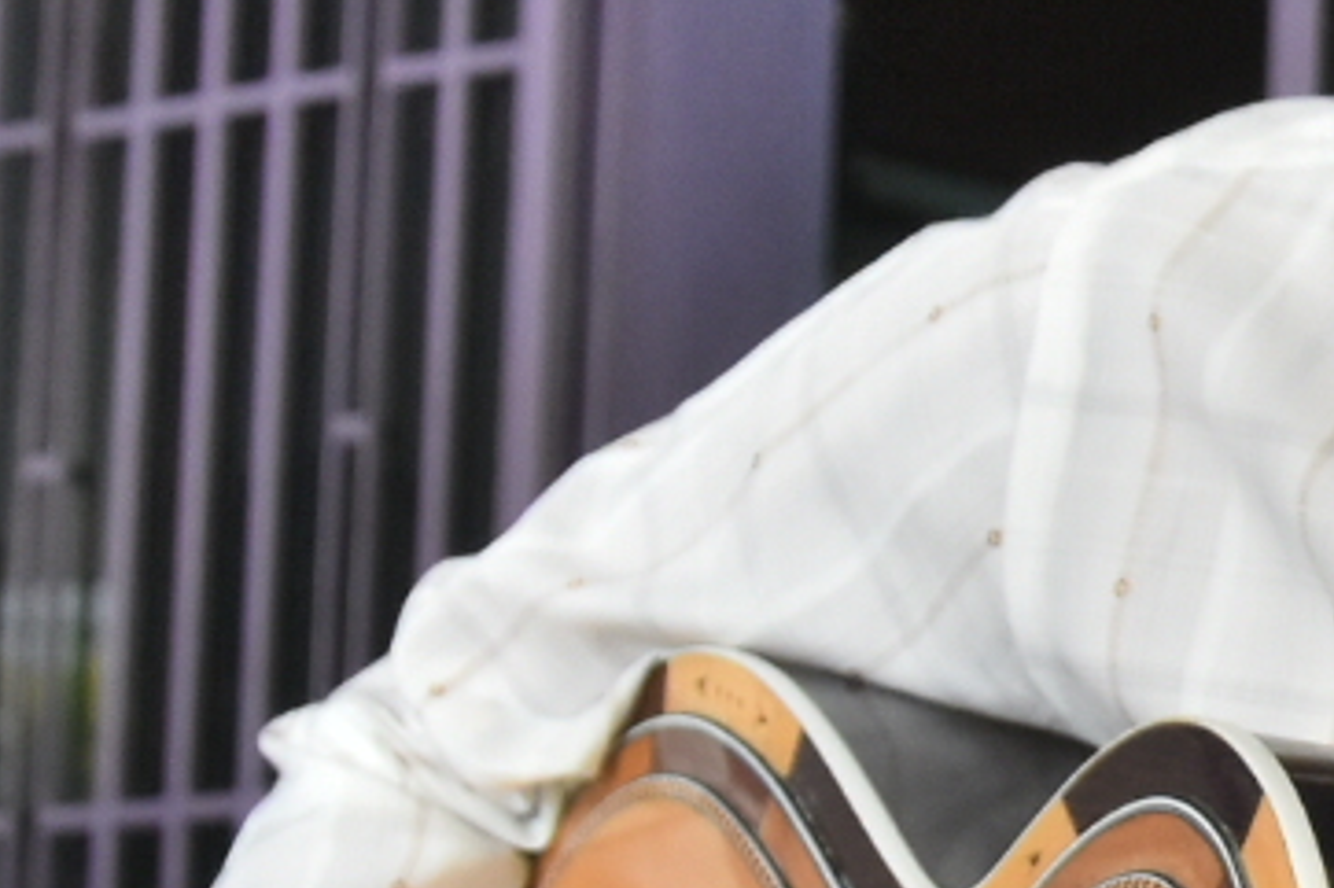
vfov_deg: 8.5
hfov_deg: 11.9
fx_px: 5963
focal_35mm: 161
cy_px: 715
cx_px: 2318
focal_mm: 24
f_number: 5
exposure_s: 1/125
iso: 800
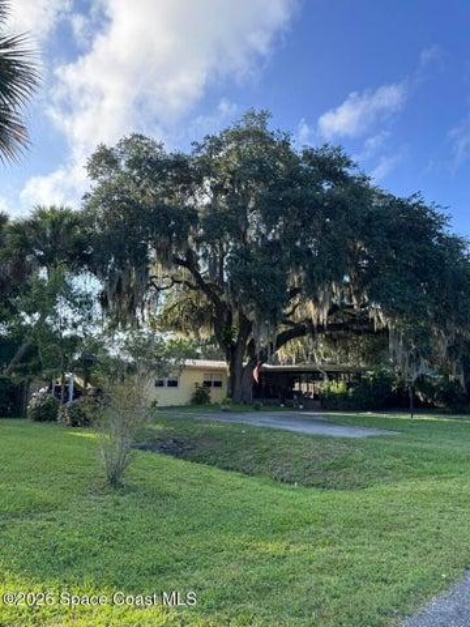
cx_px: 235
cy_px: 314
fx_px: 434
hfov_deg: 56.8
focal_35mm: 24
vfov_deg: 71.6
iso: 80
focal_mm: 6.76
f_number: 1.78
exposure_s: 1/1042
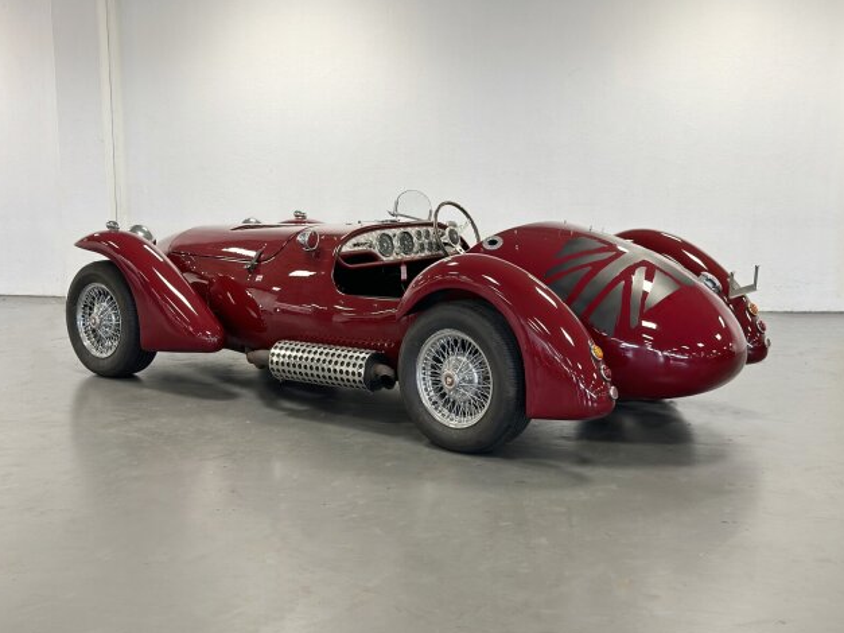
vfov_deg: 29.7
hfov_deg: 38.9
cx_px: 417
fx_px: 1194
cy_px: 315
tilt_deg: -8.4
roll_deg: +0.0
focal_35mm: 49
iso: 80
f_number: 1.78
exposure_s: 1/50
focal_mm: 6.86
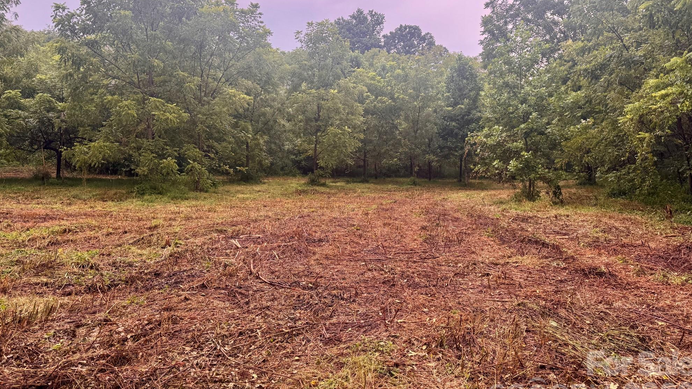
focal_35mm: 27
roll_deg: -0.7
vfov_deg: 42.7
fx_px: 495
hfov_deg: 69.8
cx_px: 341
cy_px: 152
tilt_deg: +0.5
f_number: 1.78
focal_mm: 6.76
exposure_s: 1/121
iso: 80
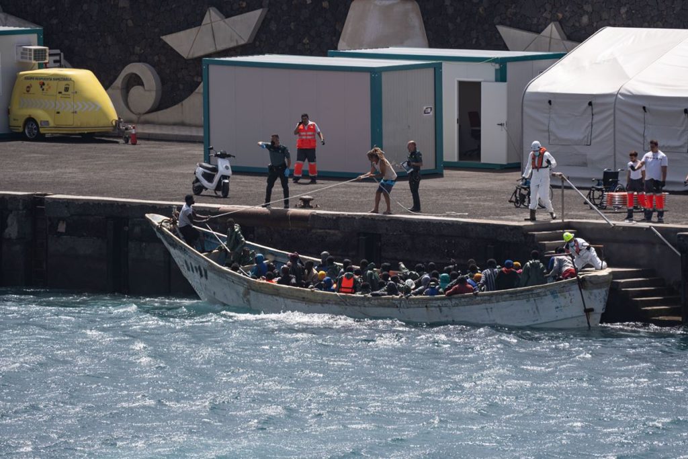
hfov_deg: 3.6
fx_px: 11009
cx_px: 344
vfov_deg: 2.4
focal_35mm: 576
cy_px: 230
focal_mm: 576
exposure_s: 1/400
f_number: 8
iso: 200
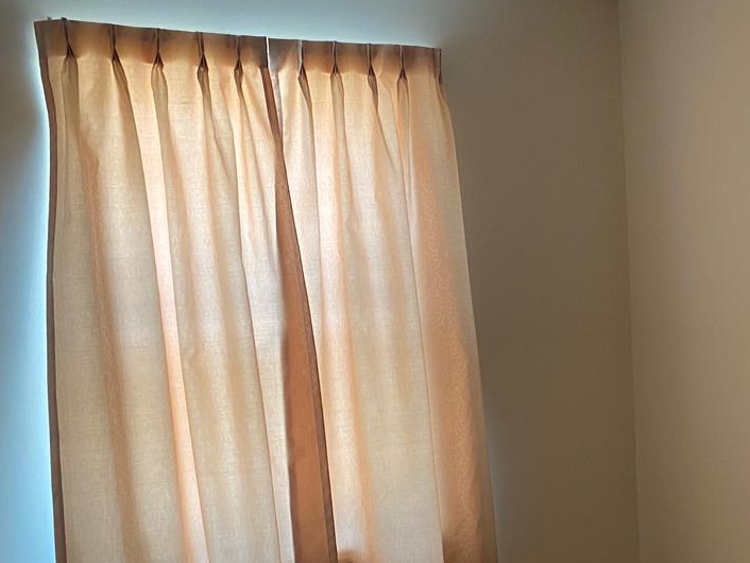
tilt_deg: -7.7
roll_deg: +1.3
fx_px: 1149
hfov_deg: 33.5
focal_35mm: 53
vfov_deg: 27.2
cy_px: 426
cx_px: 729
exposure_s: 1/60
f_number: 1.8
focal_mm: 4.25
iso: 160
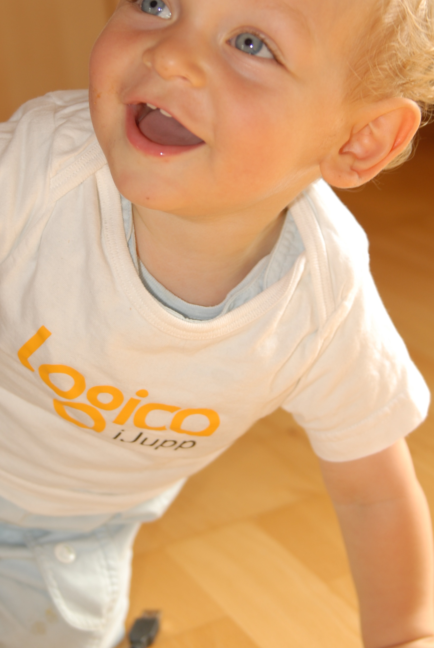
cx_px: 207
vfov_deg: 24.4
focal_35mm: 83
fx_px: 1492
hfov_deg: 16.5
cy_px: 240
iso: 125
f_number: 3.2
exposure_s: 1/100
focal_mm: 35
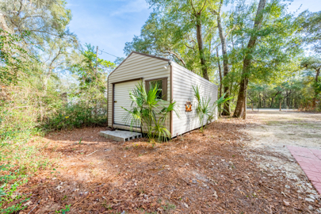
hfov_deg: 104.3
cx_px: 160
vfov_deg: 81.2
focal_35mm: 14
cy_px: 107
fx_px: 125
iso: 400
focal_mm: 14
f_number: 9
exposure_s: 1/1250
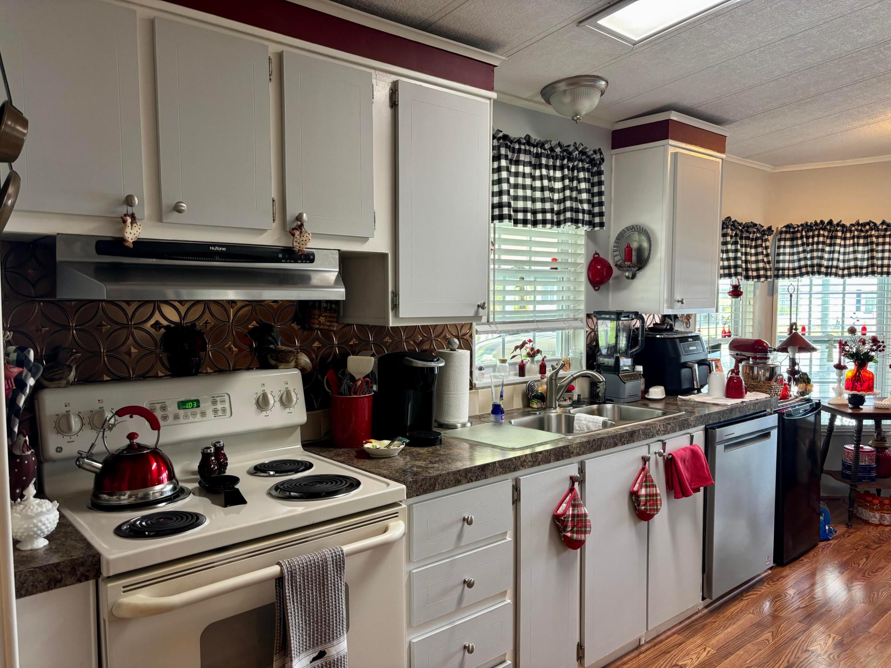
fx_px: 669
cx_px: 446
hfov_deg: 67.3
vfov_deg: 53.1
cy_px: 334
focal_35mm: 26
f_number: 1.6
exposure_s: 1/60
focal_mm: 5.96
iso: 100
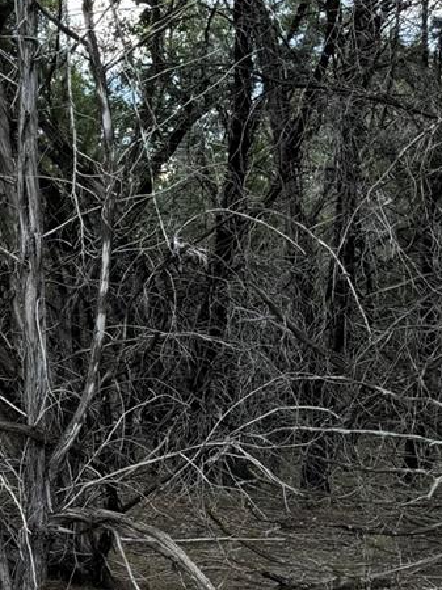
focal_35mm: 82
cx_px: -191
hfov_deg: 16.6
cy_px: 465
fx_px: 1397
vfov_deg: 23.5
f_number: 1.78
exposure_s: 1/251
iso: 64
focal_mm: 6.76
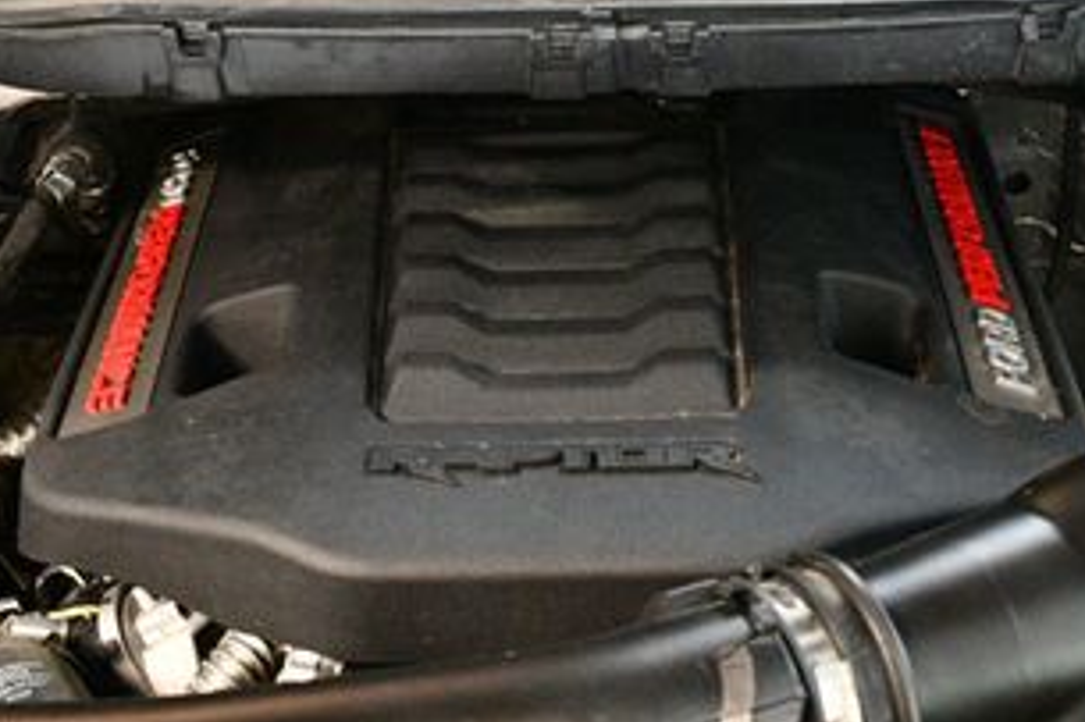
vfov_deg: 21.3
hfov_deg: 31.9
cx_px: 559
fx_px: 1898
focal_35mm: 63
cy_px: 146
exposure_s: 1/60
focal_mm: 20
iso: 5600
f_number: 3.5
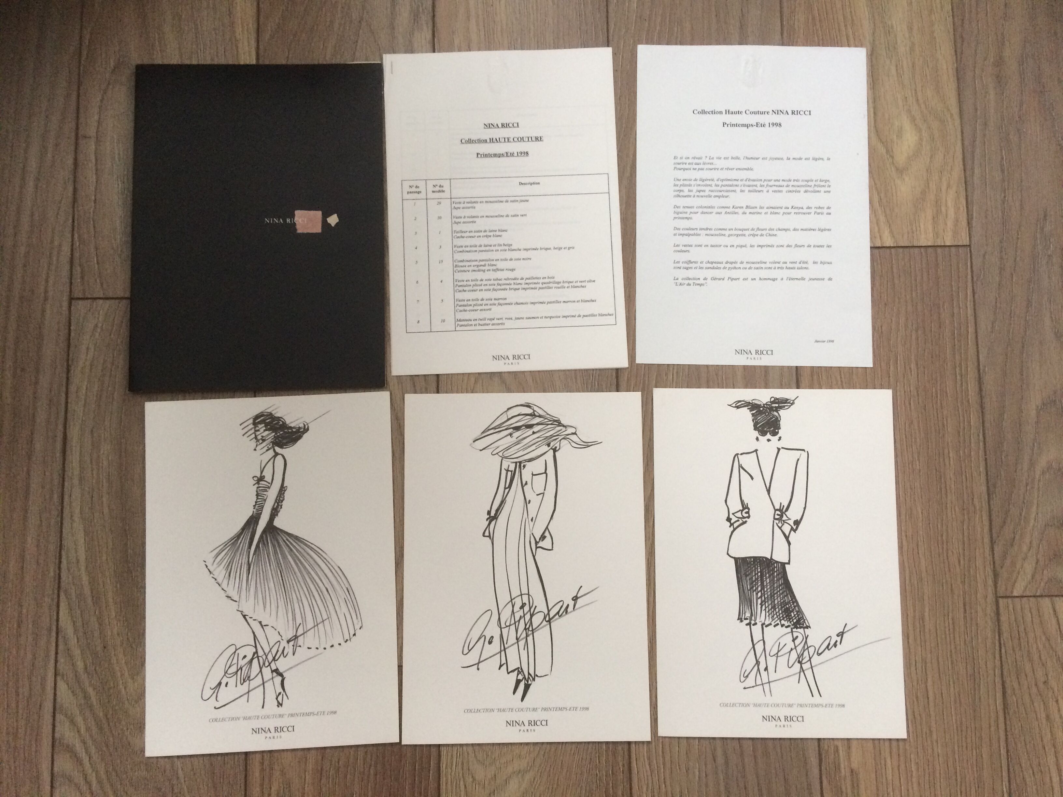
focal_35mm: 29
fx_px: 891
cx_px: 532
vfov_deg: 48.2
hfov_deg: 61.7
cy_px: 398
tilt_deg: -84.2
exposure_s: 1/33
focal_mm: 4.15
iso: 250
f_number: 2.2
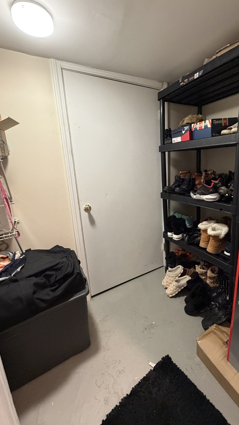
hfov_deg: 66.3
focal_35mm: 16
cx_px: 146
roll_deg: +2.3
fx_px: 180
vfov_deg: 99.3
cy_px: 203
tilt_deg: -14.0
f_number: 2.2
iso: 500
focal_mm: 2.22
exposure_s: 1/60
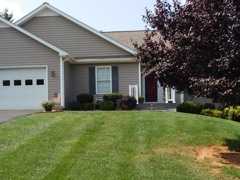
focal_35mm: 48
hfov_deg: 39.7
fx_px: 333
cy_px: 122
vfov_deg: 30.0
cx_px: 121
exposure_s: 1/1000
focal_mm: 5.3
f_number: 3.2
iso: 125
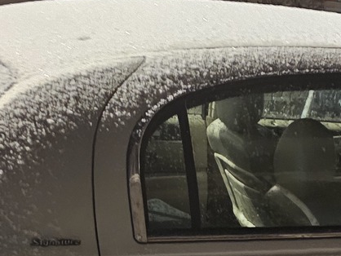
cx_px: 274
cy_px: 444
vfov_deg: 14.9
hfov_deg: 21.9
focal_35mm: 88
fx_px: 867
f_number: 1.7
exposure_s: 1/15
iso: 1250
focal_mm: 6.3
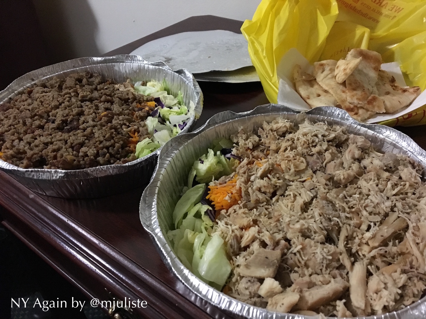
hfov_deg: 61.7
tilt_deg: -38.3
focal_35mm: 29
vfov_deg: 48.2
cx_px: 213
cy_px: 160
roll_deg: +1.9
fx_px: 357
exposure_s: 1/15
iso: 320
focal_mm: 4.15
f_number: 2.2
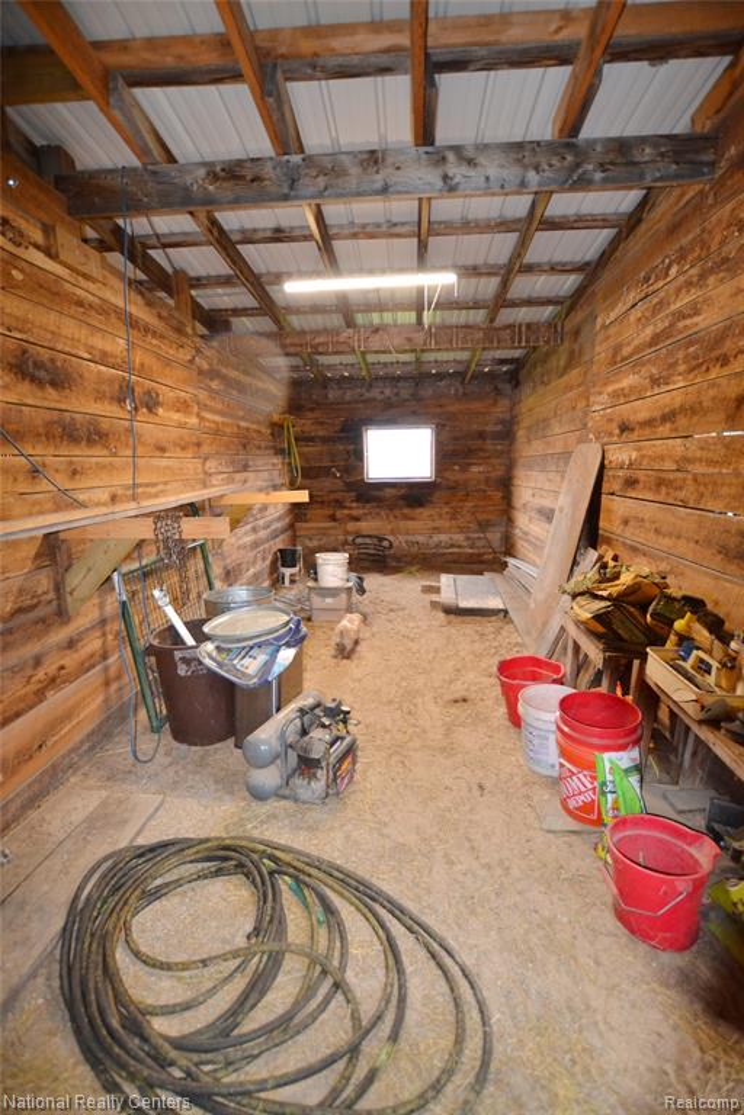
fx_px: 465
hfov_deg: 77.3
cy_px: 558
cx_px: 372
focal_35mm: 15
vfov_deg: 100.4
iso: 800
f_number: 3.5
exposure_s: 1/60
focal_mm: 10
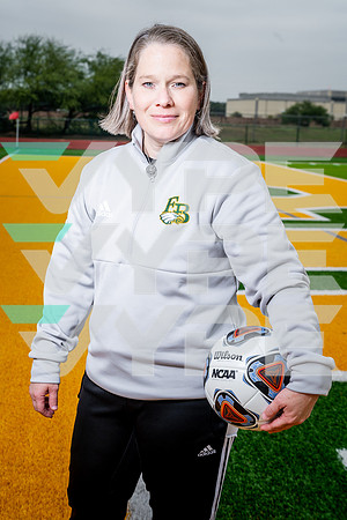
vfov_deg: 38.2
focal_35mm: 52
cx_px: 174
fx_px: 752
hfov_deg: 26.0
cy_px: 260
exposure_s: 1/250
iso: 100
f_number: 8
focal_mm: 52
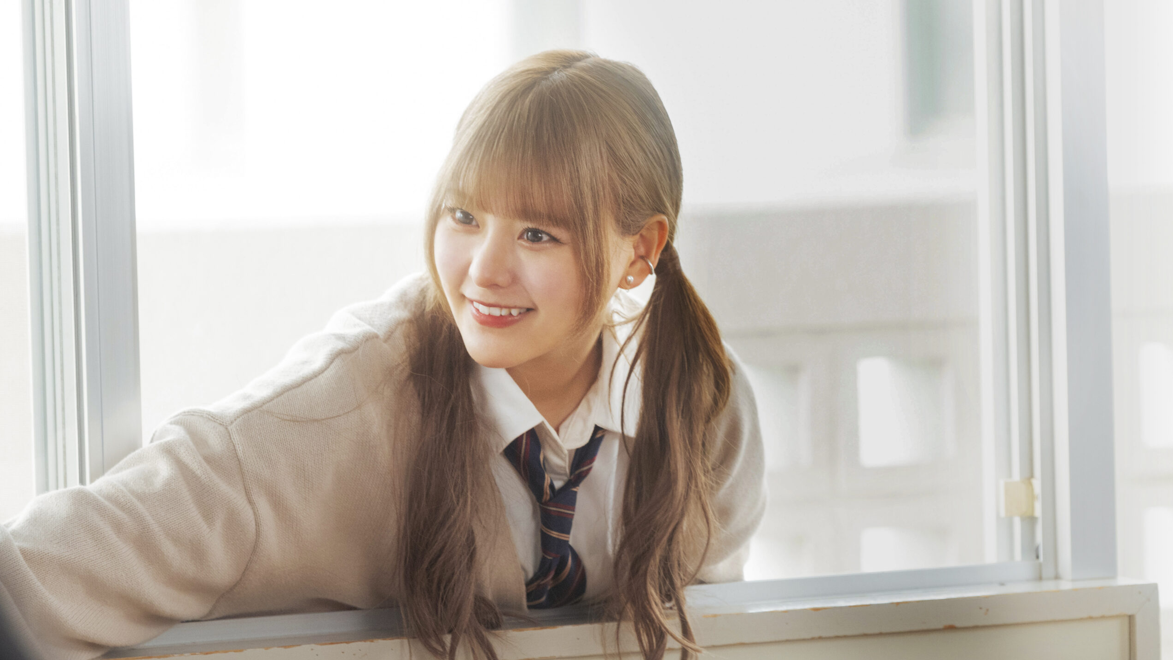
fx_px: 5629
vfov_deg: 6.7
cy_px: 290
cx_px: 586
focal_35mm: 181
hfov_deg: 11.9
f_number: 5
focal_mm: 115
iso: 1600
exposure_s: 1/80
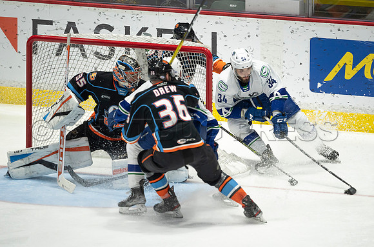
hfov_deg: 2.9
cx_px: 217
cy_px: 104
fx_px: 7388
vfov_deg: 1.9
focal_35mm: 713
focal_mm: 600
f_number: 4
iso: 1600
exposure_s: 1/640
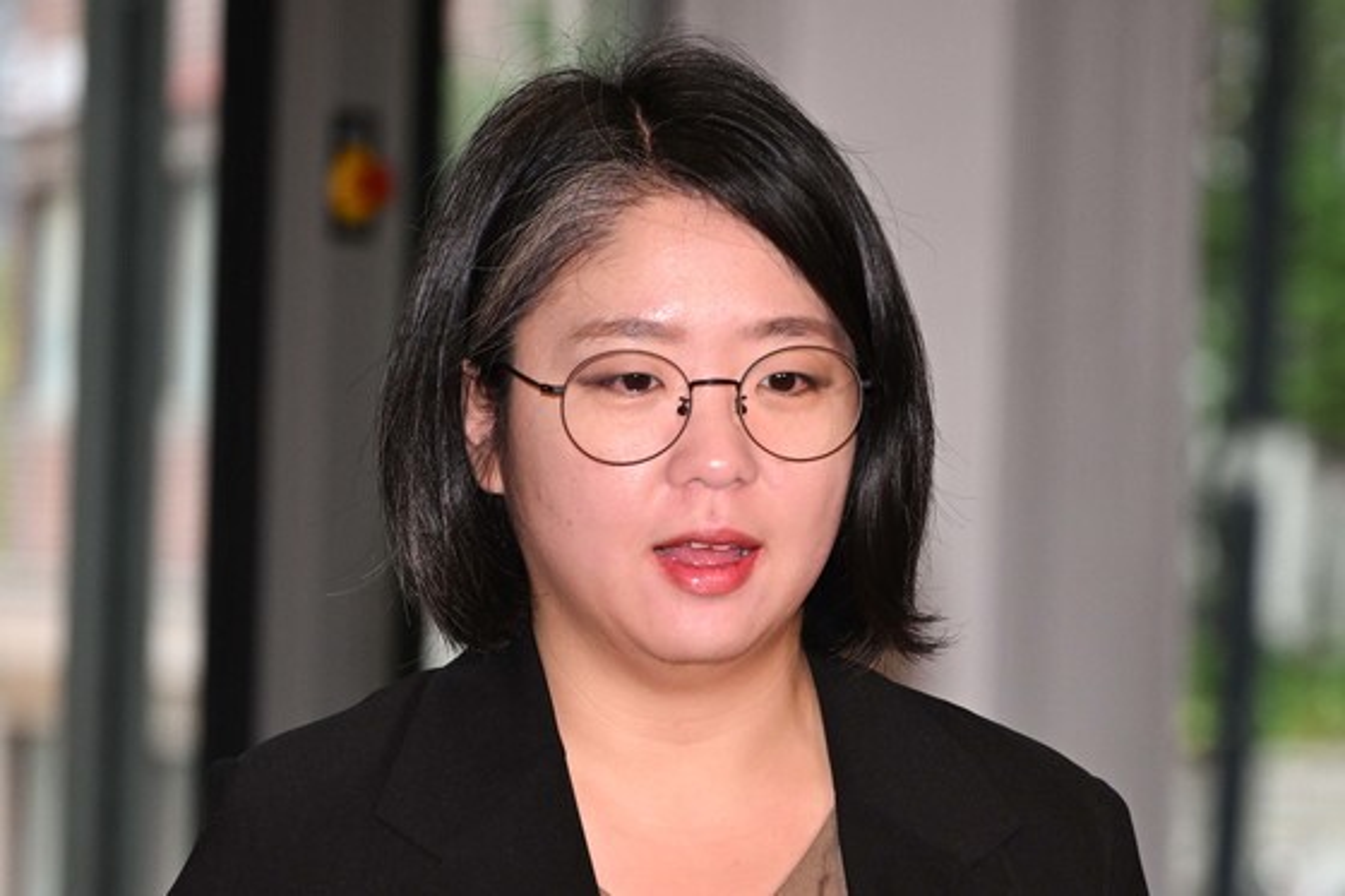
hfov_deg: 17.1
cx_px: 672
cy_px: 448
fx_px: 4482
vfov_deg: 11.4
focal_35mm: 120
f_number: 4
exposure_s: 1/400
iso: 1400
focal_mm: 120
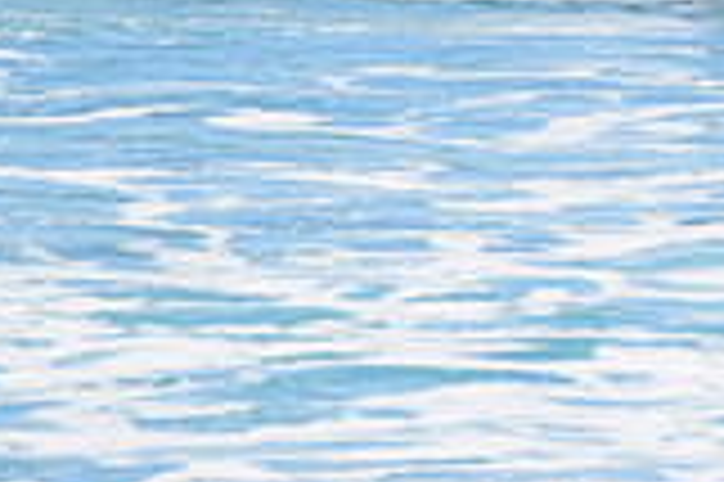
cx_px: 861
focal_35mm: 2208
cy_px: -398
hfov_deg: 0.9
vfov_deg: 0.6
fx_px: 44359
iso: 450
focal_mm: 500
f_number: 5.6
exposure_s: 1/4000
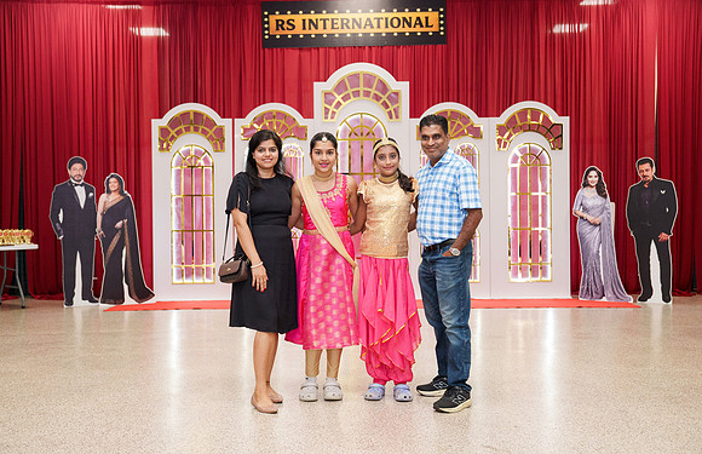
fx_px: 784
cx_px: 351
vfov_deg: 32.3
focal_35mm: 41
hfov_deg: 48.2
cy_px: 220
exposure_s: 1/200
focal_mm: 40
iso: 2000
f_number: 3.5
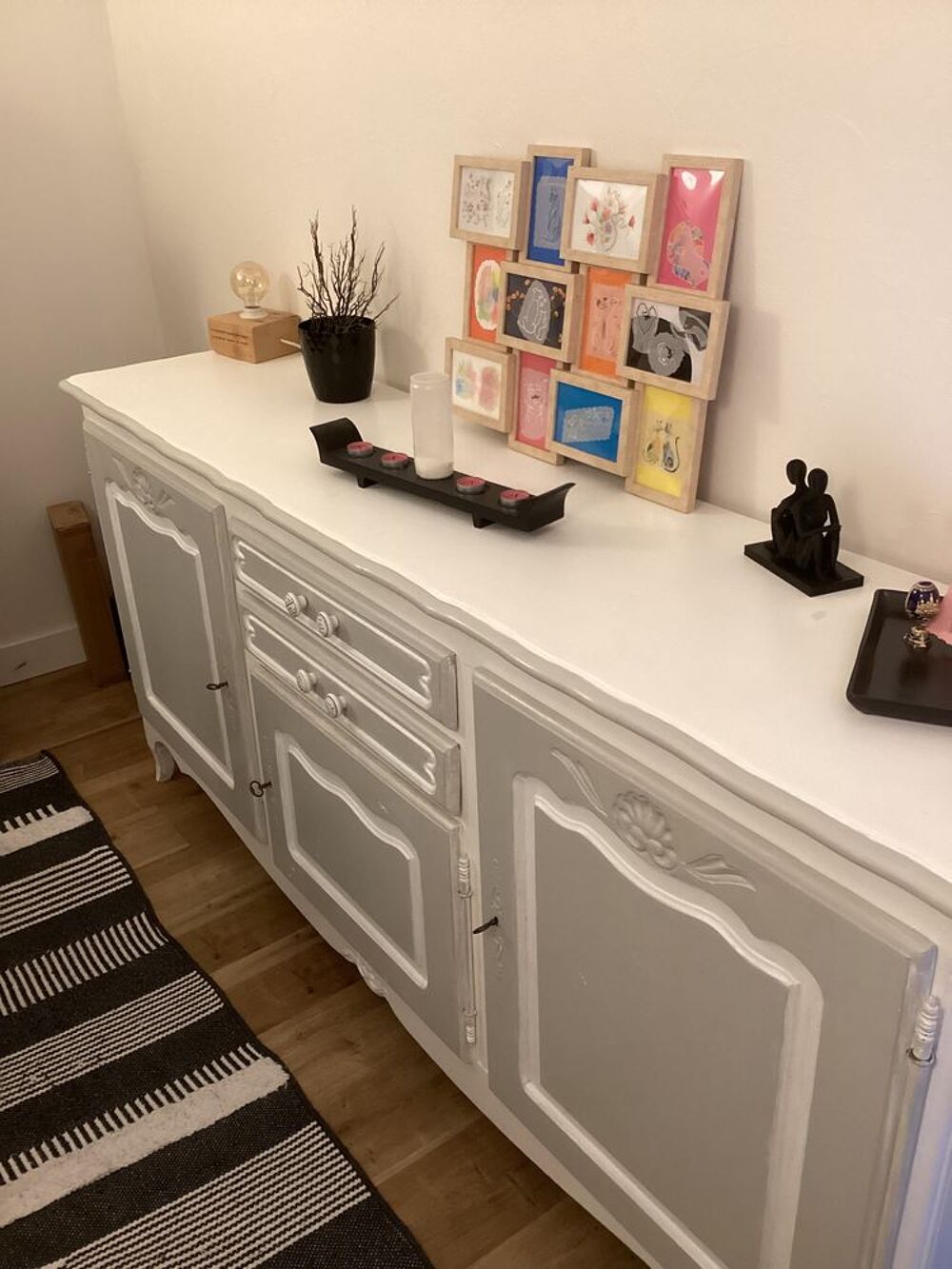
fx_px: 1137
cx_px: 476
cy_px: 634
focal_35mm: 31
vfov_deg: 58.3
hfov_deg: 45.4
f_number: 2.4
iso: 250
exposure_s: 1/50
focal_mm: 3.3
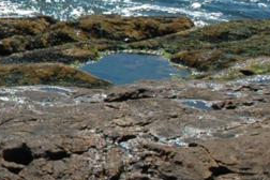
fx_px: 1450
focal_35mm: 193
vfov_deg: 7.1
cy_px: -2
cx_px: -327
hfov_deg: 9.7
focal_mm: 27
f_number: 9
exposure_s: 1/320
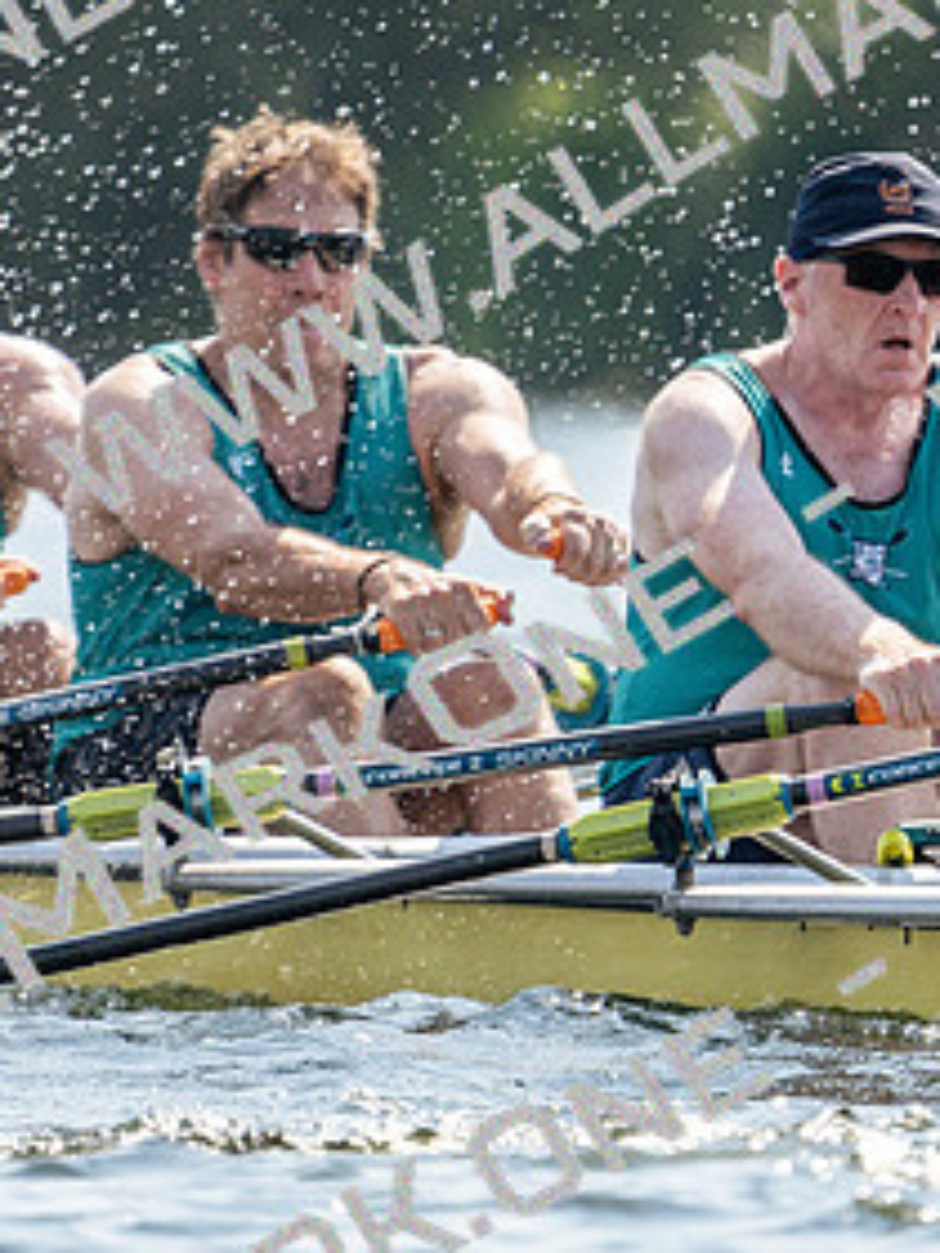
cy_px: 526
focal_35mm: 974
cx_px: 600
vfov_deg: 2.0
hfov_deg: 1.5
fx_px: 35265
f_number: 6.3
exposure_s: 1/1600
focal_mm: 489
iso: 400
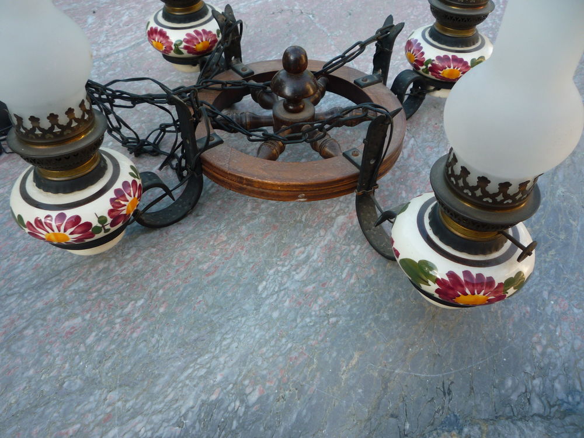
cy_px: 219
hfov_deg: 60.0
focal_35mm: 30
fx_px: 506
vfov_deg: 46.8
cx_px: 292
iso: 100
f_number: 3.3
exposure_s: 1/100
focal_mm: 5.2
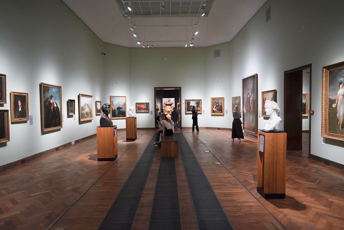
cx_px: 172
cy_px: 115
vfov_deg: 53.1
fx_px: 229
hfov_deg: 73.7
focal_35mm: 24
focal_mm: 24
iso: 3200
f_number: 3.2
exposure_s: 1/80
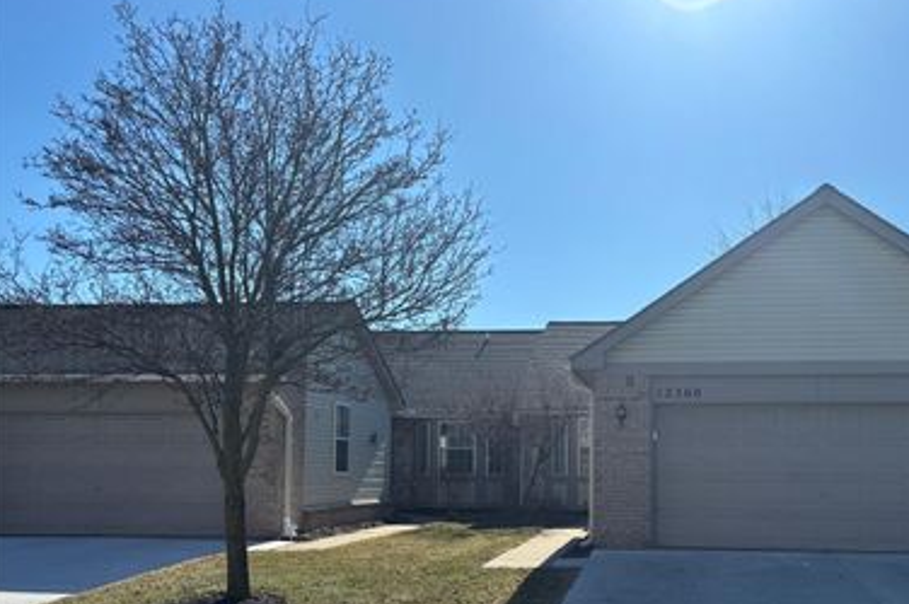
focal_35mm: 36
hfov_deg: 52.3
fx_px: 908
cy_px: 417
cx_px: 592
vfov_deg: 36.3
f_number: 1.6
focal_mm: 5.96
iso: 50
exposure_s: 1/4425
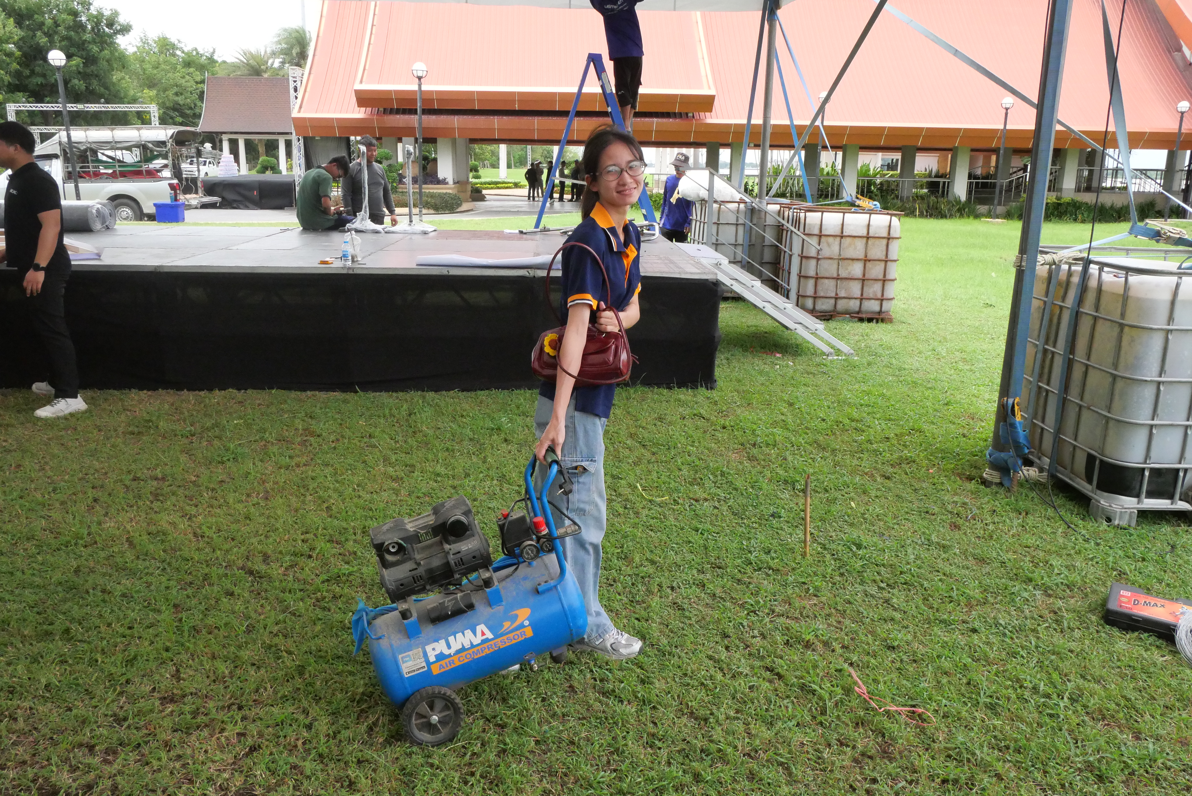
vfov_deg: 45.0
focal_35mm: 29
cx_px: 596
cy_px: 398
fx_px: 961
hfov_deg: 63.6
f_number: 9
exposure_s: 1/1600
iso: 3200
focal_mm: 14
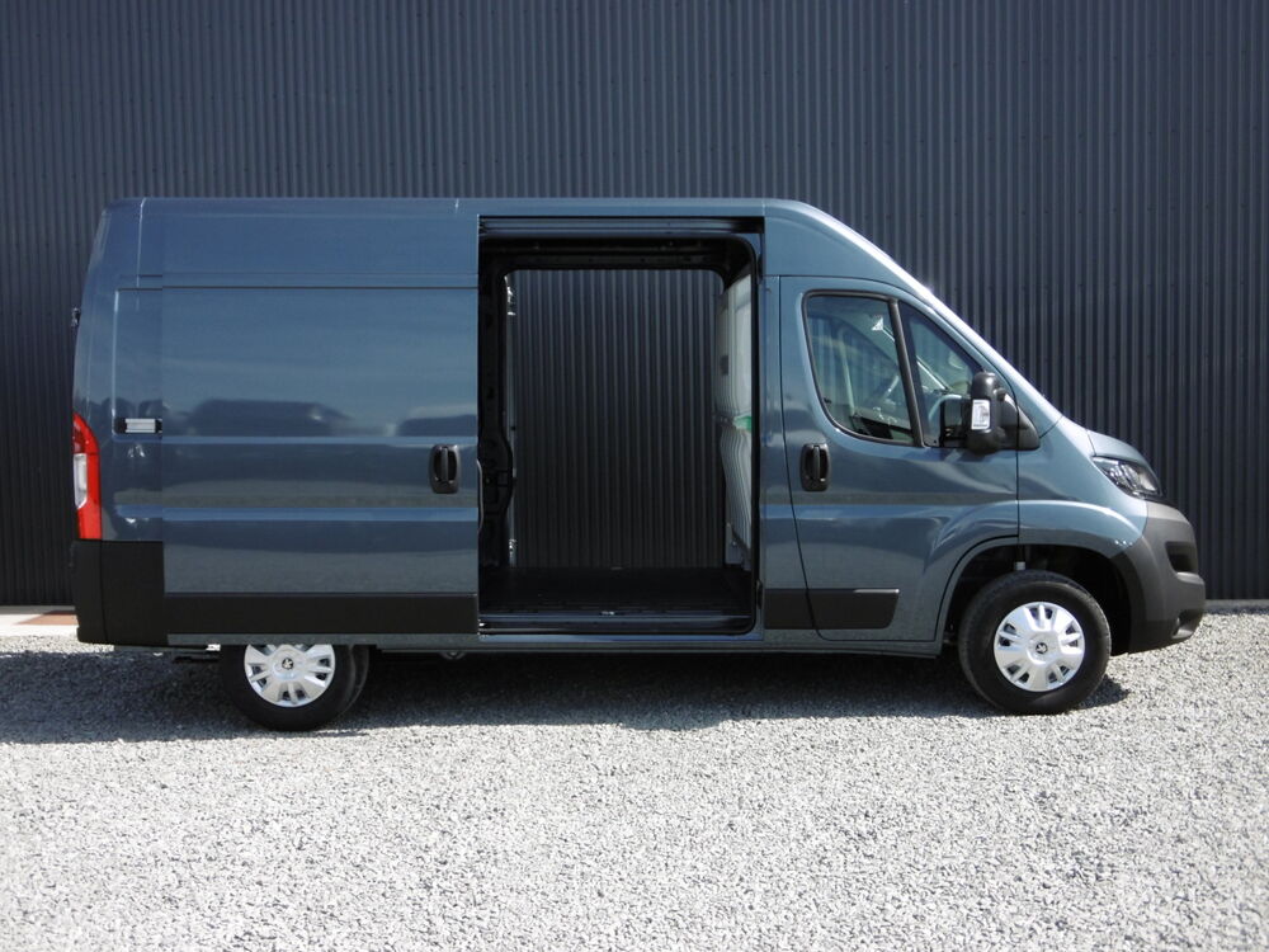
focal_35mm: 38
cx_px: 634
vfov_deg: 37.7
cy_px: 476
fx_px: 1393
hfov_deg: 49.0
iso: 100
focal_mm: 6.8
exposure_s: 1/400
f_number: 3.7
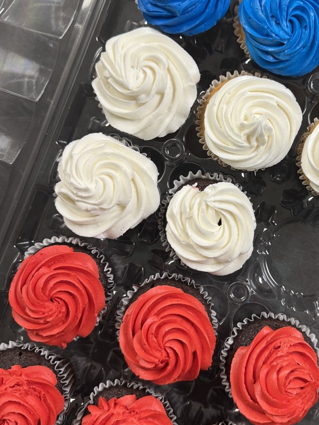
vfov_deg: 51.3
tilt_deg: -84.7
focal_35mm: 36
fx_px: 442
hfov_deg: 38.9
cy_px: 200
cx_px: 226
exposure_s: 1/60
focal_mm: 6.76
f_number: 1.78
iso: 250
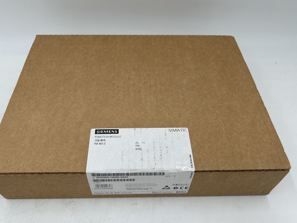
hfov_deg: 61.6
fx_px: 249
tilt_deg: -51.6
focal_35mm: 29
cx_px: 140
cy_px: 124
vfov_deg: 48.1
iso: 50
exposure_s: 1/476
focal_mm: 5.7
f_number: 1.5
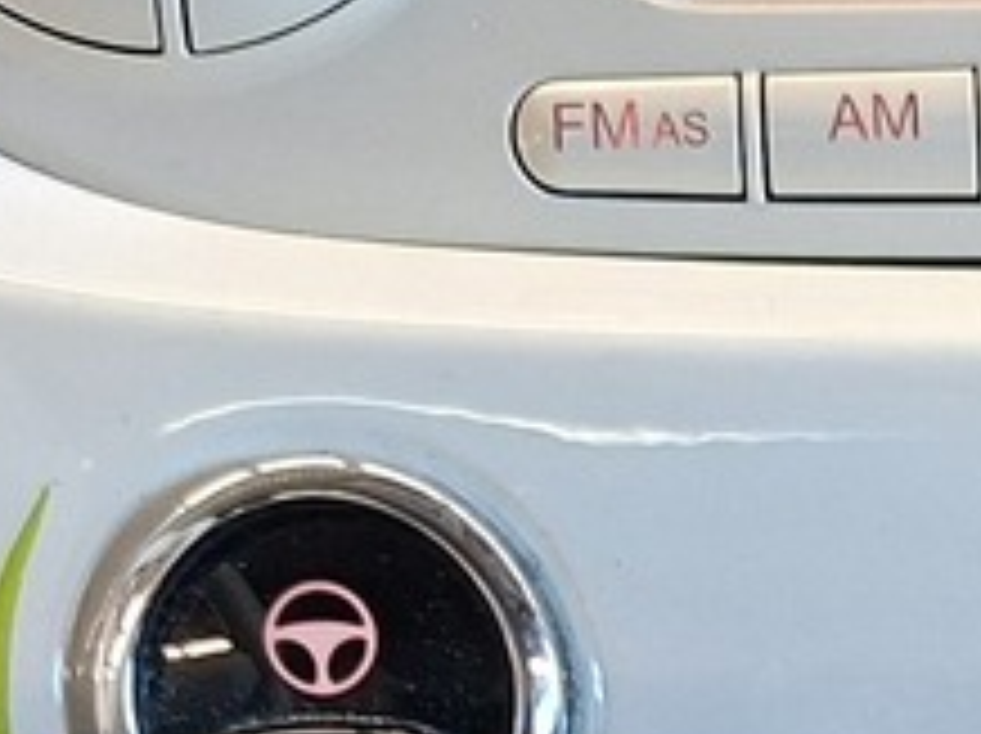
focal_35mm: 152
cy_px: 1504
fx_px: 4303
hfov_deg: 12.6
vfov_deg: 9.1
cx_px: 1228
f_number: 1.8
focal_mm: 5.54
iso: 320
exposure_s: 1/100
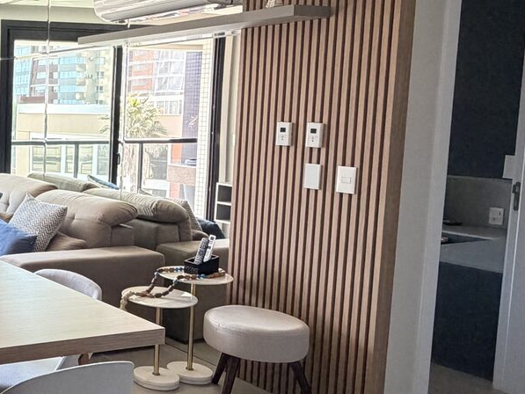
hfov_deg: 32.8
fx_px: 683
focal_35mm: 45
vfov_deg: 32.1
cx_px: -135
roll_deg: +0.1
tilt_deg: -6.0
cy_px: 169
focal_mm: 2.22
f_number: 2.2
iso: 250
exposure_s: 1/121
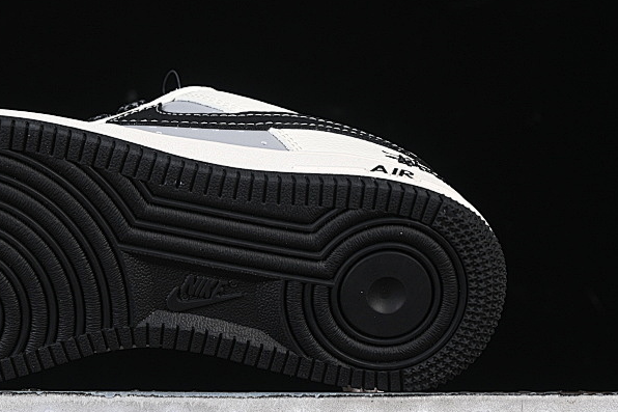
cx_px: 96
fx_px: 2334
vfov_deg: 10.1
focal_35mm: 136
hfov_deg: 15.0
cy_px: 159
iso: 160
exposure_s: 1/60
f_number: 6.3
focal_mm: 50
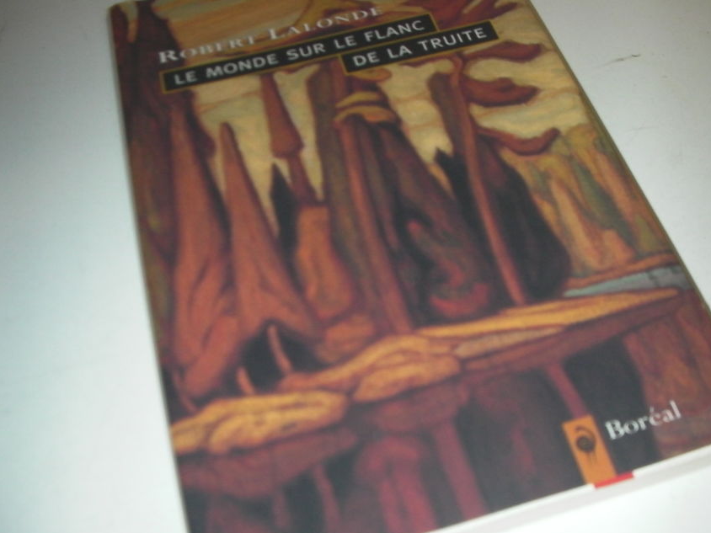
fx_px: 924
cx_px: 393
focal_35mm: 45
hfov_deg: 42.0
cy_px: 282
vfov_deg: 32.2
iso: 200
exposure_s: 1/30
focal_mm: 6.3
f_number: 3.5
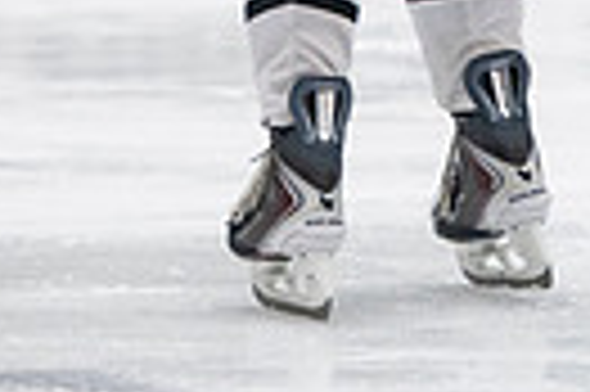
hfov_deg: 2.8
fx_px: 12129
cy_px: -475
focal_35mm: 741
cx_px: 409
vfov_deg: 1.8
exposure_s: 1/640
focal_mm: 150
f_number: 3.2
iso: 2000
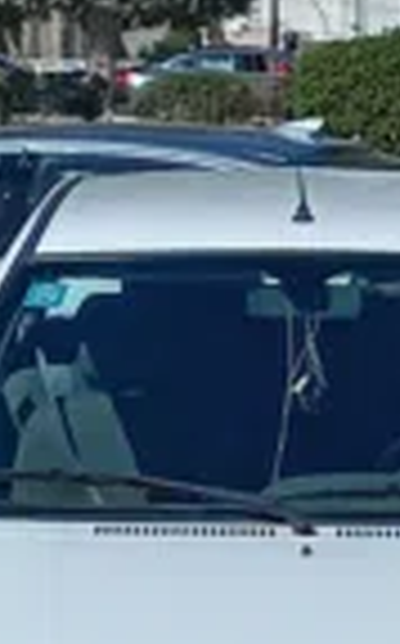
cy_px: 525
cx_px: 342
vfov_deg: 9.9
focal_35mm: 211
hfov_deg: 6.2
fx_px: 3691
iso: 100
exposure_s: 1/1145
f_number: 1.8
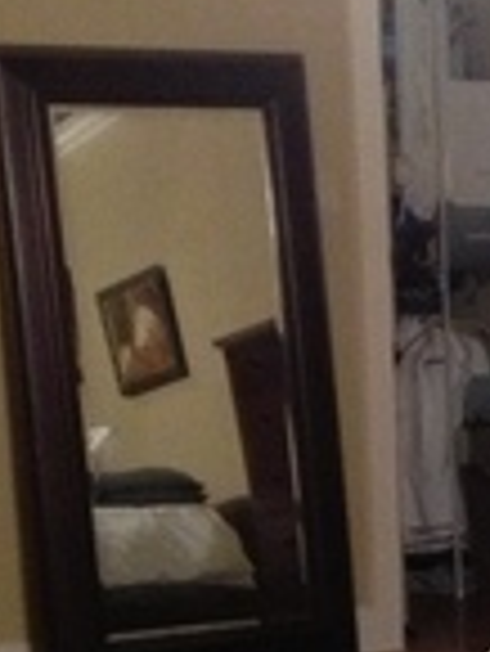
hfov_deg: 9.0
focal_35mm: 161
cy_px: 789
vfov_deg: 12.0
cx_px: 782
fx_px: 3034
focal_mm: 4.28
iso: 400
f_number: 2.4
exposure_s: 1/15
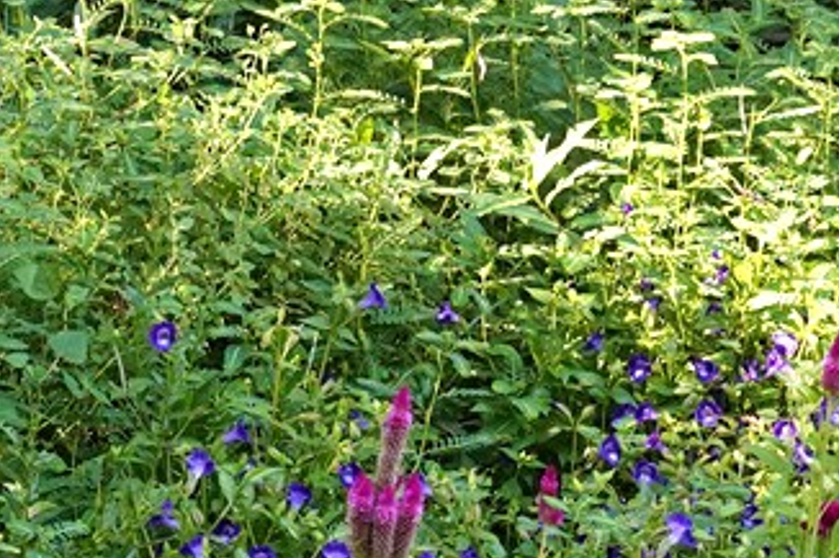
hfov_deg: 9.5
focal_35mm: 215
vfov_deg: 6.4
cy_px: 301
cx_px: -23
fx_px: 5008
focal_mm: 35
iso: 1600
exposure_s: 1/100
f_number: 9
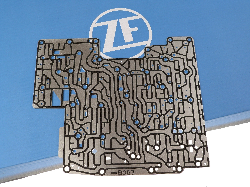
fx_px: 289
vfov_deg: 36.0
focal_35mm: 40
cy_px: 94
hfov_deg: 46.8
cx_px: 125
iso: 100
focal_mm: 7
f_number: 3.1
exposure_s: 1/60
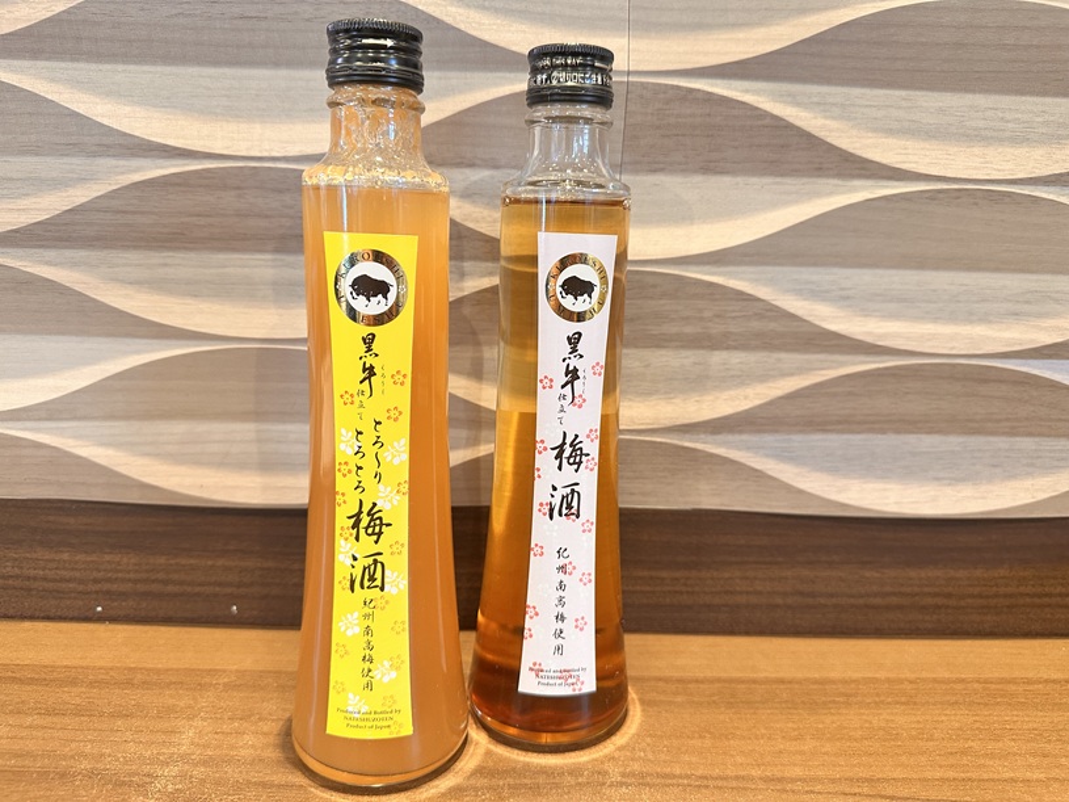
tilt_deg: -11.5
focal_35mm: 24
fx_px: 741
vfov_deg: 56.8
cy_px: 401
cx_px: 534
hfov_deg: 71.6
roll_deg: -0.9
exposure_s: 1/60
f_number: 1.78
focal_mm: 6.86
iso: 250
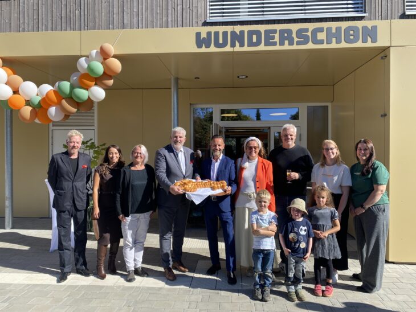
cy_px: 156
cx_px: 208
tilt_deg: -1.6
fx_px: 313
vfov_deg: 53.1
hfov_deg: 67.3
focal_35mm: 26
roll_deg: -0.4
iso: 32
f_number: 1.8
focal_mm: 4.25
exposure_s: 1/1377
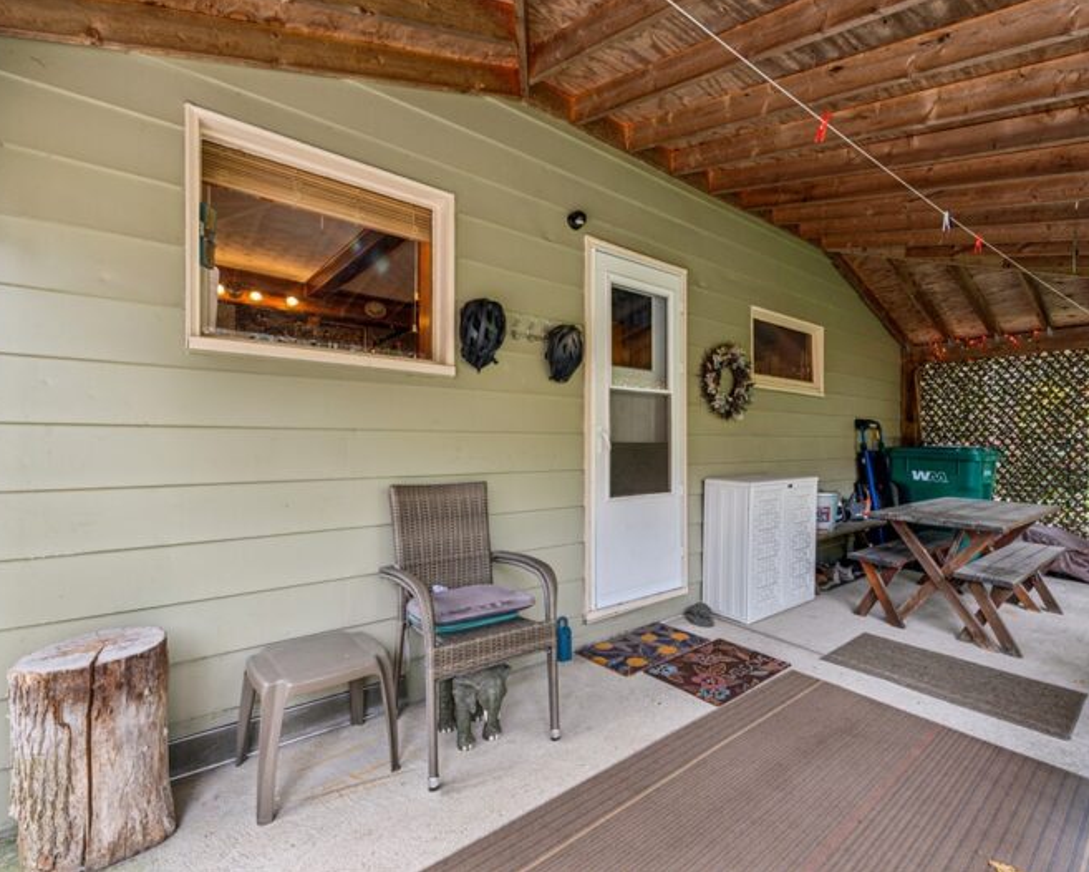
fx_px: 516
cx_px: 588
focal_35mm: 16
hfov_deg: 92.9
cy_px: 433
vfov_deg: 80.4
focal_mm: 14
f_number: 11
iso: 50
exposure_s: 1/5
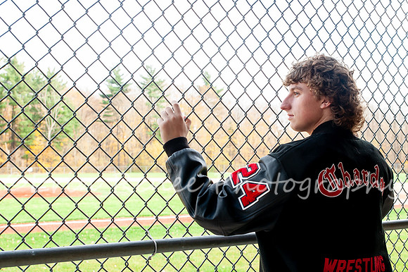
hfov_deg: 36.9
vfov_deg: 25.3
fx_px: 605
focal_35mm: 53
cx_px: 264
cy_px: 153
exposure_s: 1/160
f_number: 5.6
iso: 400
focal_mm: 35
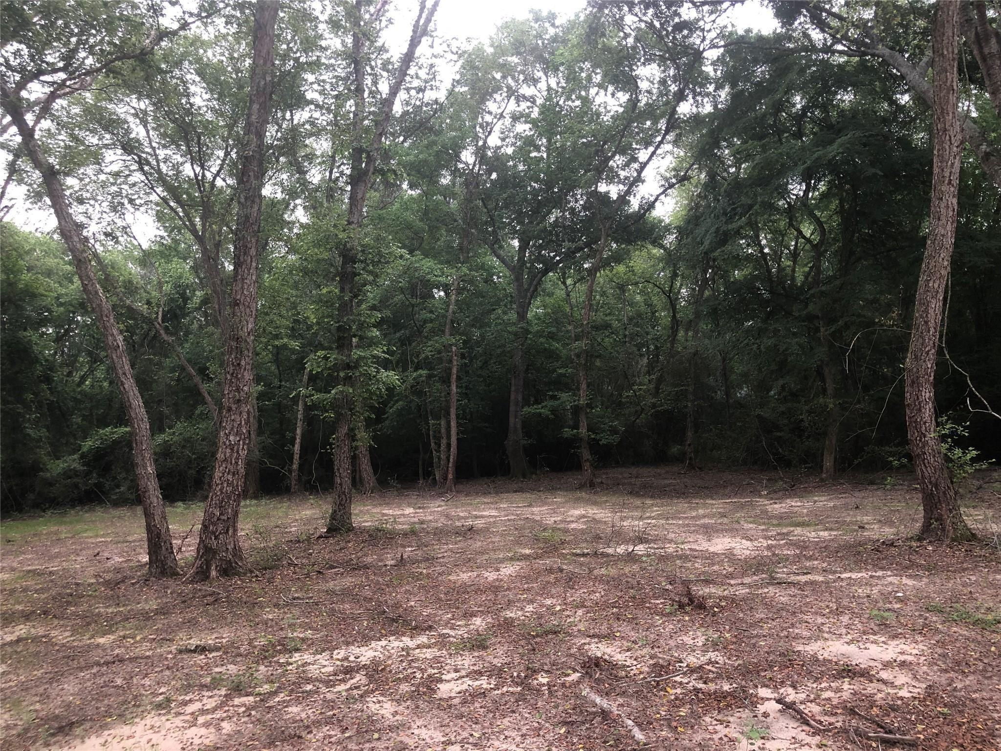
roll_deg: +4.5
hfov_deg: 63.4
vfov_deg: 49.7
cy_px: 376
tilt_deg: +3.2
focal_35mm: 28
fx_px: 810
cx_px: 500
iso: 32
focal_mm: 3.99
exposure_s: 1/33
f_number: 1.8
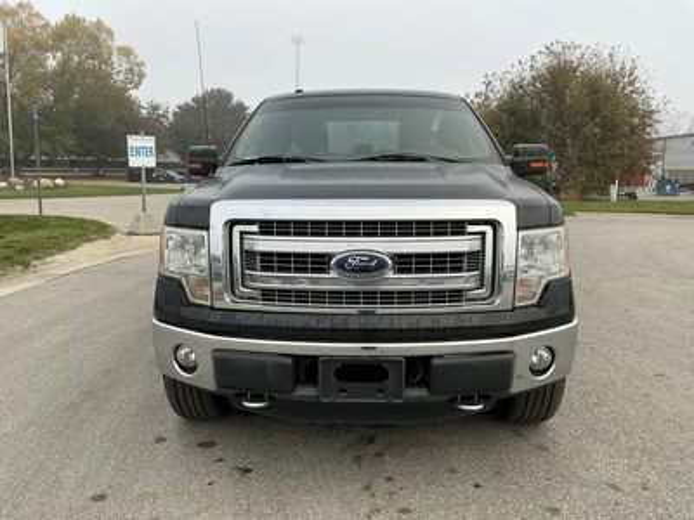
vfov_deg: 49.7
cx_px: 347
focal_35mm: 28
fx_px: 561
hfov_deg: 63.4
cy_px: 260
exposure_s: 1/168
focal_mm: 3
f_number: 1.8
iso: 20
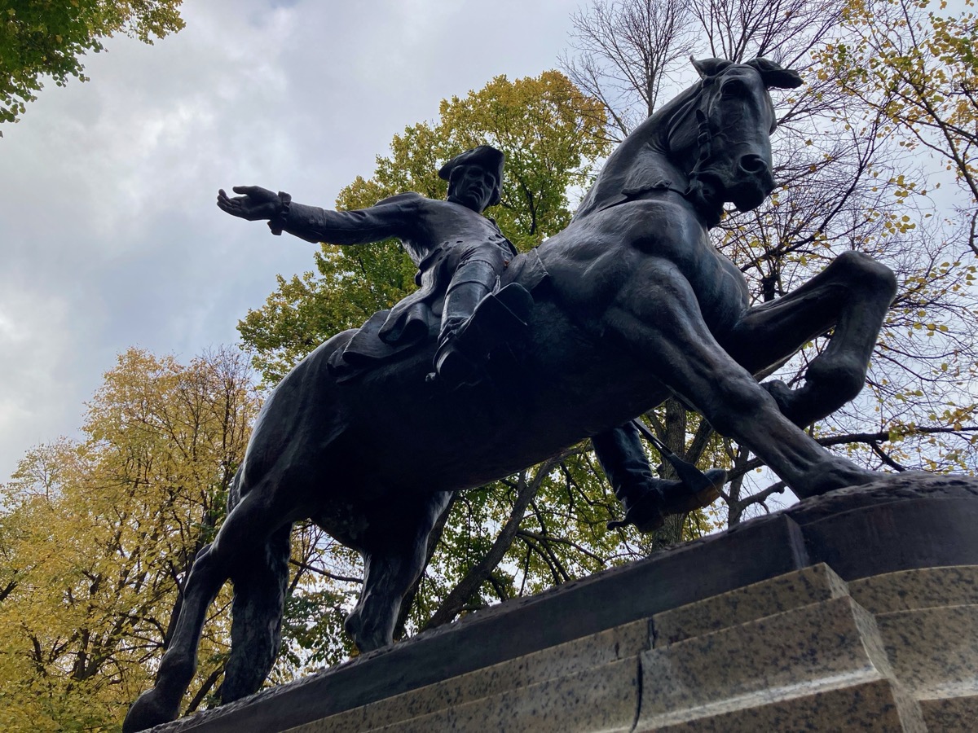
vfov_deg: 49.7
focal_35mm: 28
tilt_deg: +45.1
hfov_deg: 63.4
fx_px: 791
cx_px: 489
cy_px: 366
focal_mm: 3.99
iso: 20
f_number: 1.8
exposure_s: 1/1230
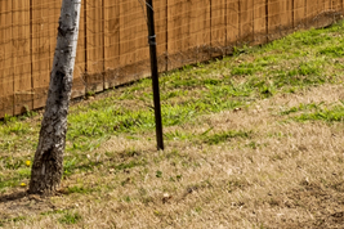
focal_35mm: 192
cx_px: 1062
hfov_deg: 8.7
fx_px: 1835
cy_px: -317
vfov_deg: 6.8
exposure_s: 1/125
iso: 200
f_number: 8
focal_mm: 30
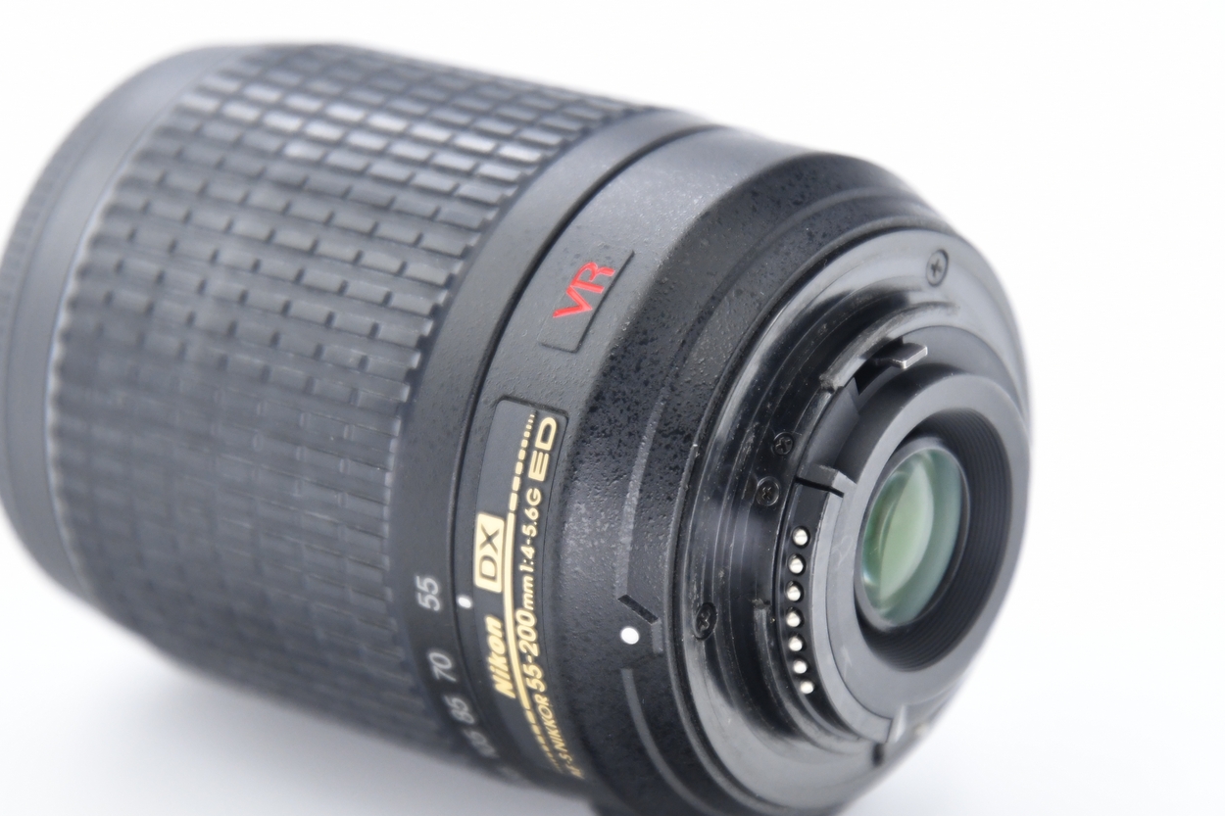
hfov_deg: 14.3
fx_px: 4899
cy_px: 447
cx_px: 557
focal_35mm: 144
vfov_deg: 9.5
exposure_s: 1/400
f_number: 4
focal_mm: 80
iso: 2000
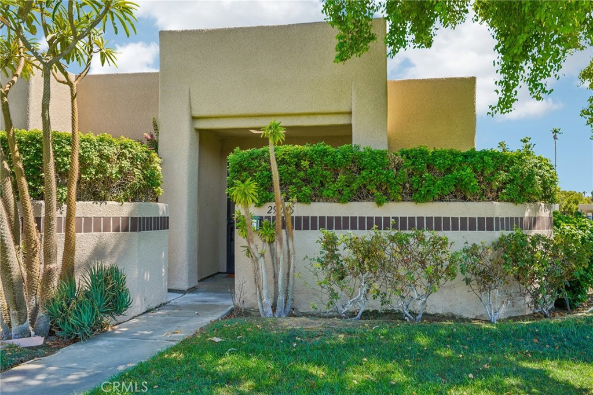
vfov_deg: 43.6
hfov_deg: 61.9
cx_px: 296
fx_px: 494
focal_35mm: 30
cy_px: 198
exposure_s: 1/50
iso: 100
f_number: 8
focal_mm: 30
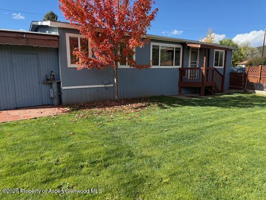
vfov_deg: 56.8
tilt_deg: -8.3
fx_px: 184
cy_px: 100
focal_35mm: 24
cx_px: 133
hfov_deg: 71.6
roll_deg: +0.0
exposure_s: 1/2110
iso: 80
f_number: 1.78
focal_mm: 6.76
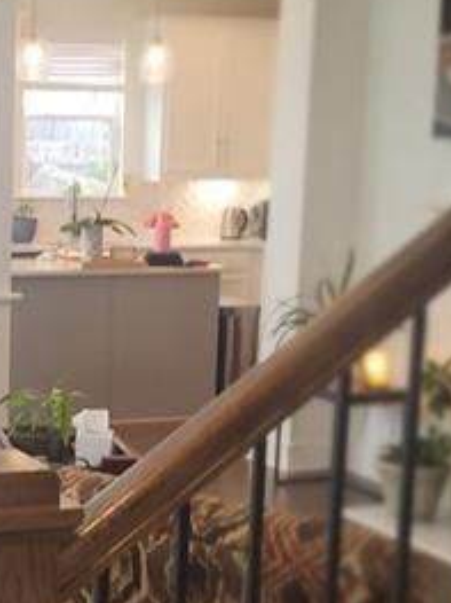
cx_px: -108
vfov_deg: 25.6
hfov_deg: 18.3
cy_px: 369
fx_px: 1321
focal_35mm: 76
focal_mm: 5.4
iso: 80
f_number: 1.8
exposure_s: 1/60
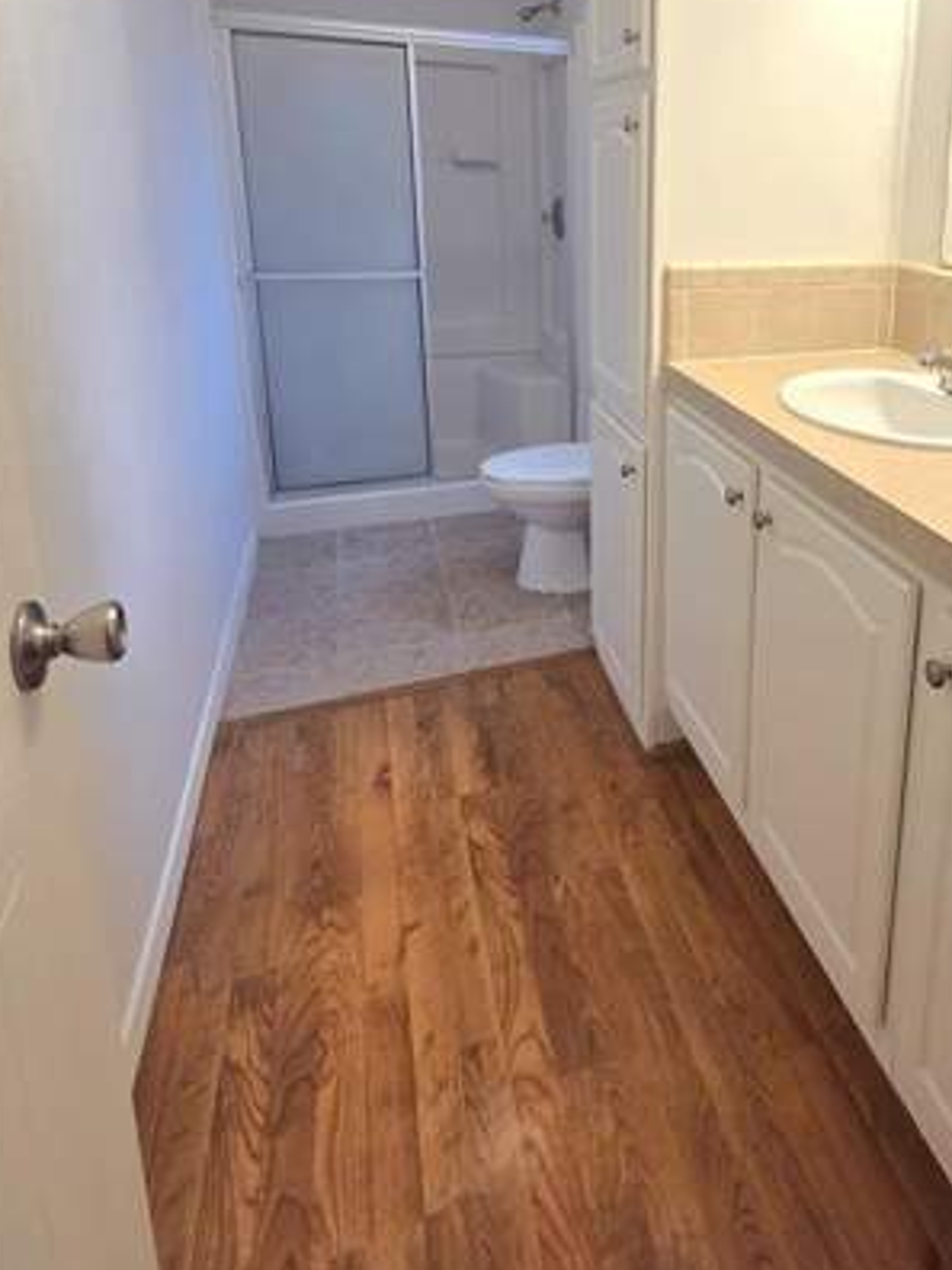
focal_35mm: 21
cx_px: 747
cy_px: 362
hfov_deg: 59.0
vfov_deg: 74.9
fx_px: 770
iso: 160
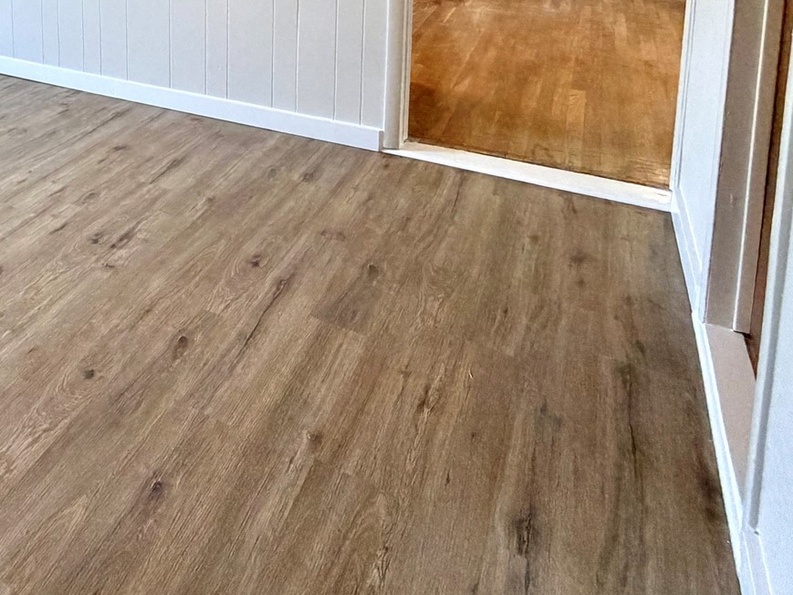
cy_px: -56
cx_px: 15
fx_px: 756
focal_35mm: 33
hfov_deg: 46.9
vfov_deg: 36.5
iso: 320
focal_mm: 2.22
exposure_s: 1/107
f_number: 2.2
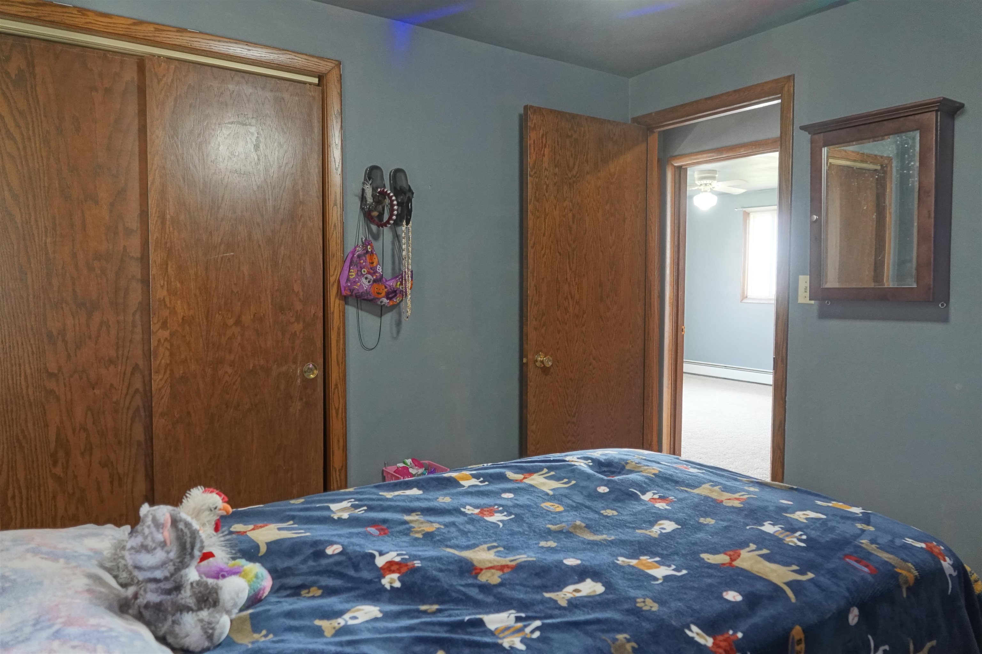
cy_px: 327
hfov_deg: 73.7
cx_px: 491
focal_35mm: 24
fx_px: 655
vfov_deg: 53.1
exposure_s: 1/30
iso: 1000
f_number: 2.4
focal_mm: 8.8
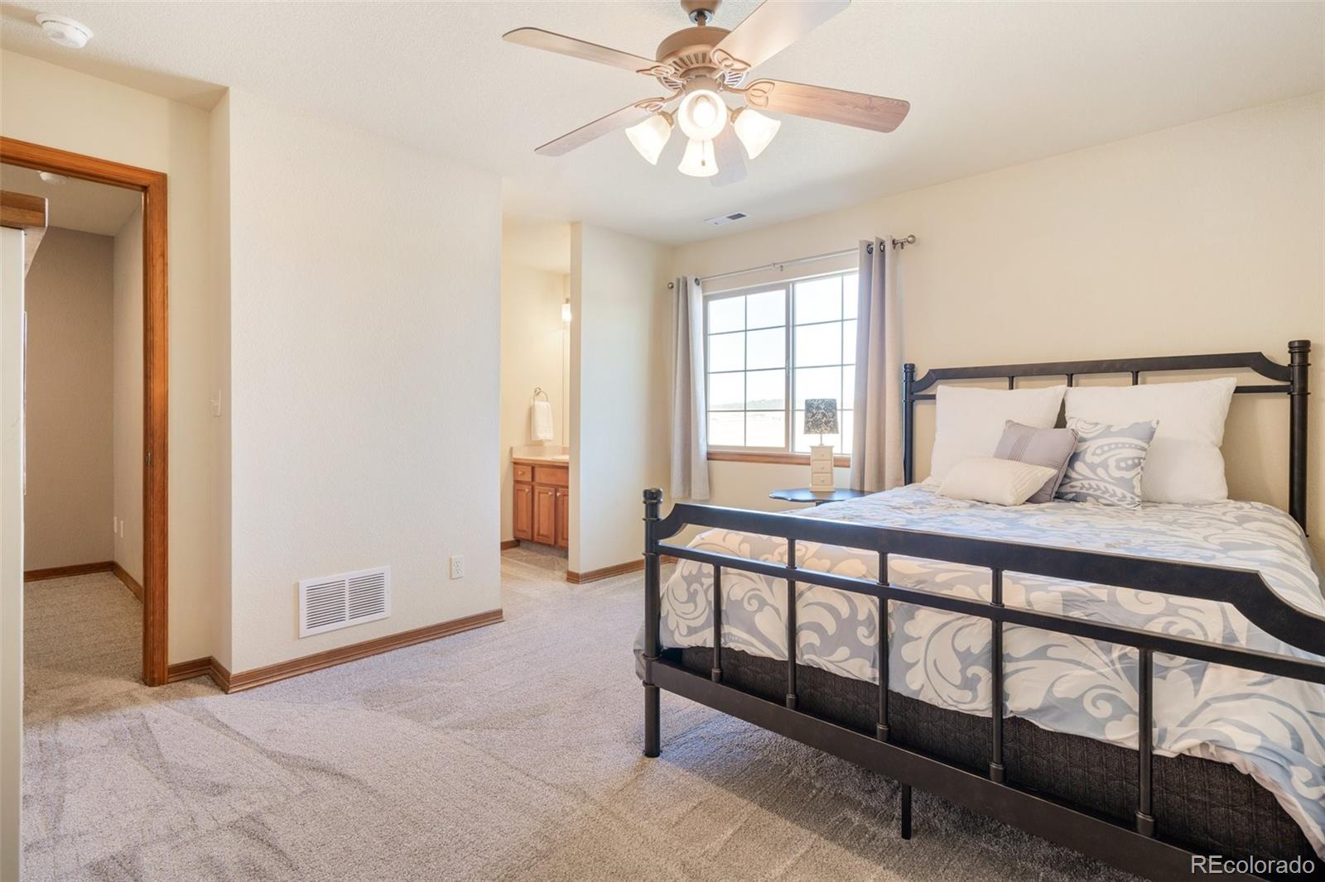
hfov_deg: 93.3
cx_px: 662
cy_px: 441
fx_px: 626
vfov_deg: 70.4
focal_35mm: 17
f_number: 9
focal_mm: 17
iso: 100
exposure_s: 1/8
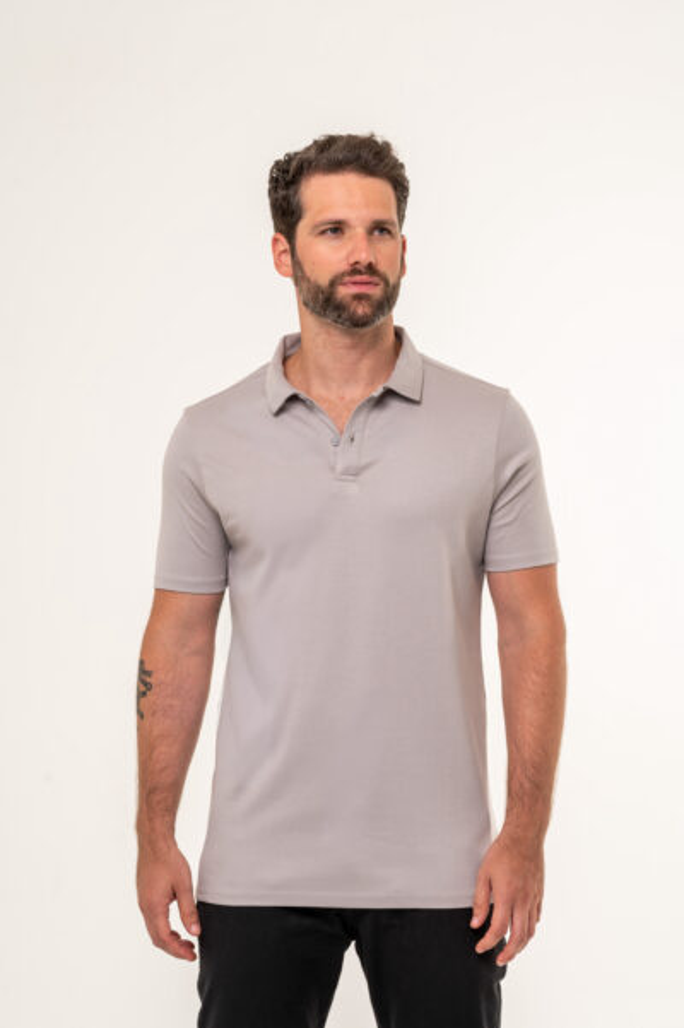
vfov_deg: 23.9
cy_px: 514
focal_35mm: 85
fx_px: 2425
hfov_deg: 16.1
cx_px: 342
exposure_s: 1/125
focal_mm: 85
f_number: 9
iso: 160
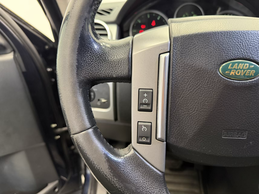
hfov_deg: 71.6
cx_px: 130
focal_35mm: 24
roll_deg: +0.0
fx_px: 180
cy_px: 97
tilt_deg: -29.0
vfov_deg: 56.8
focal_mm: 6.76
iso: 500
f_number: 1.78
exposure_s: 1/50
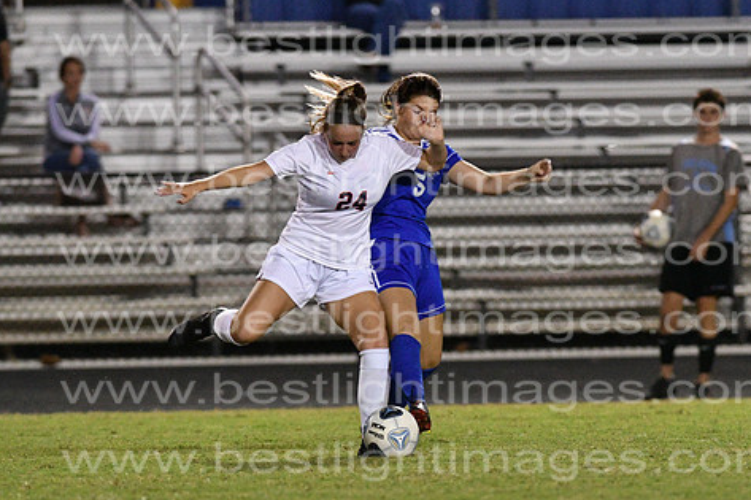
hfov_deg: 3.7
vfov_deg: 2.5
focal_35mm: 552
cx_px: 421
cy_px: 288
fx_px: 11511
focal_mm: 300
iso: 10000
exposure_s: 1/640
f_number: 3.5
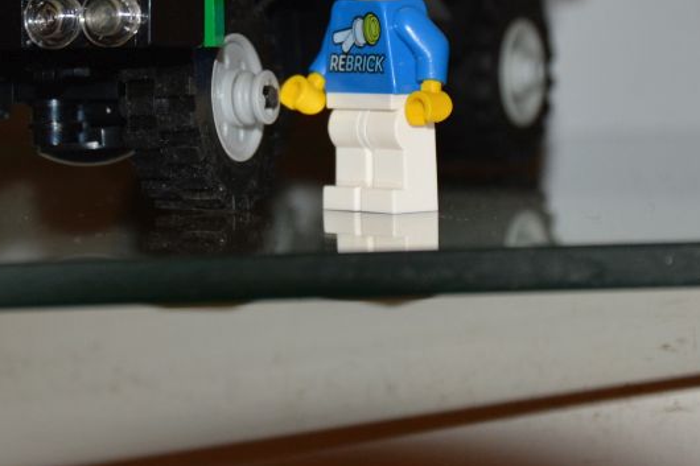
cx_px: 320
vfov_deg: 7.1
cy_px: -104
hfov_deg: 10.8
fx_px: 3713
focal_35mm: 191
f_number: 5
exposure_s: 1/60
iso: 720
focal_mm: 50
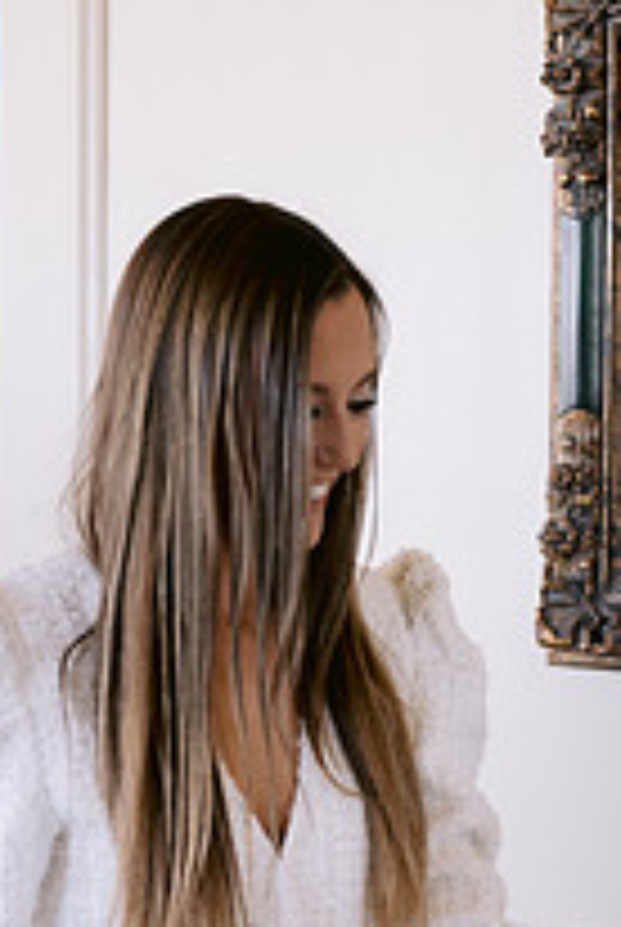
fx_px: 2811
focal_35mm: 109
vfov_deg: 18.4
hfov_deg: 12.5
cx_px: 540
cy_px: 846
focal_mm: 50
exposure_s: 1/200
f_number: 2.8
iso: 800
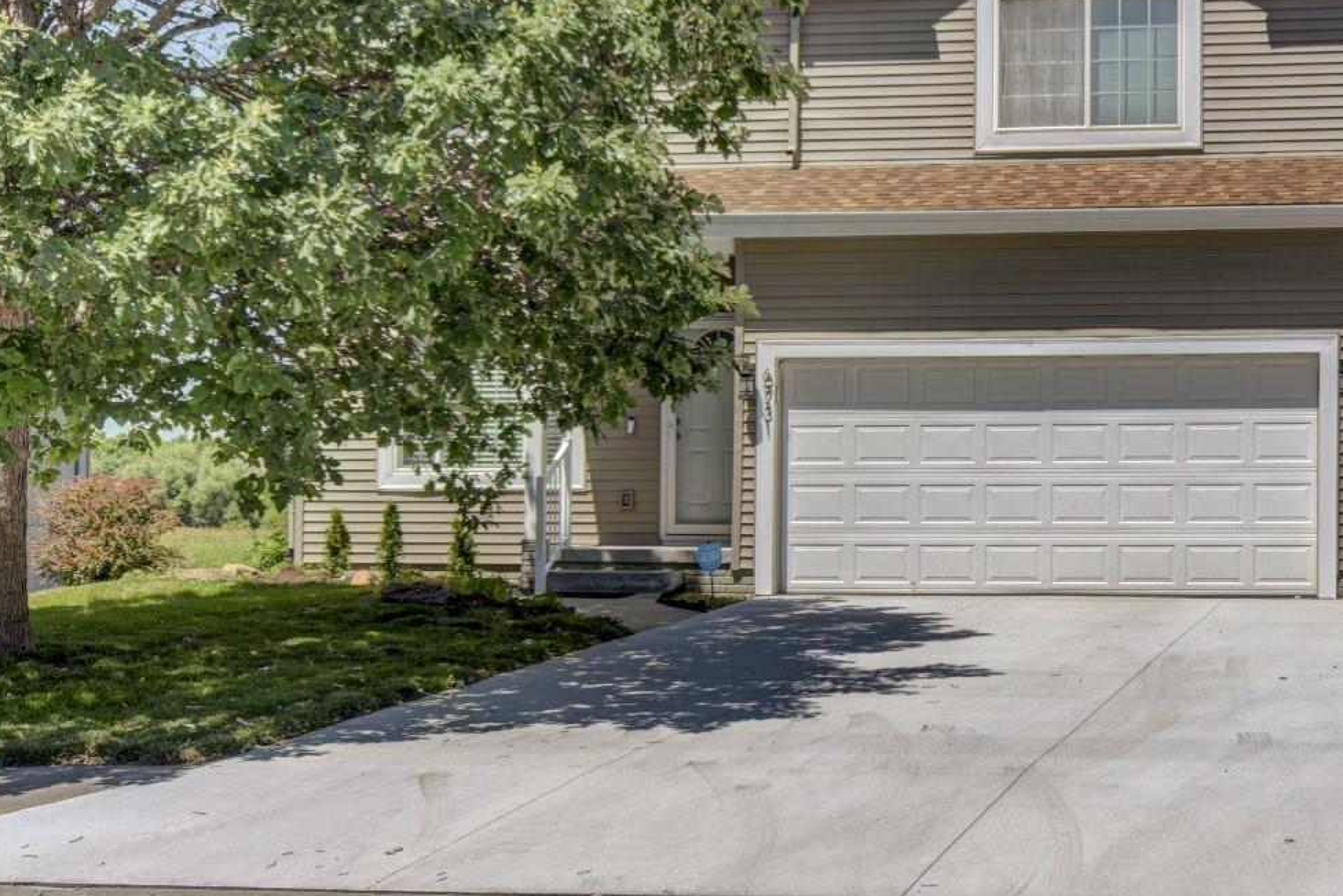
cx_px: 1020
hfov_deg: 33.2
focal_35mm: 59
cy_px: 376
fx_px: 2201
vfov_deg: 23.0
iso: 400
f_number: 8
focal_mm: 24
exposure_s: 1/640
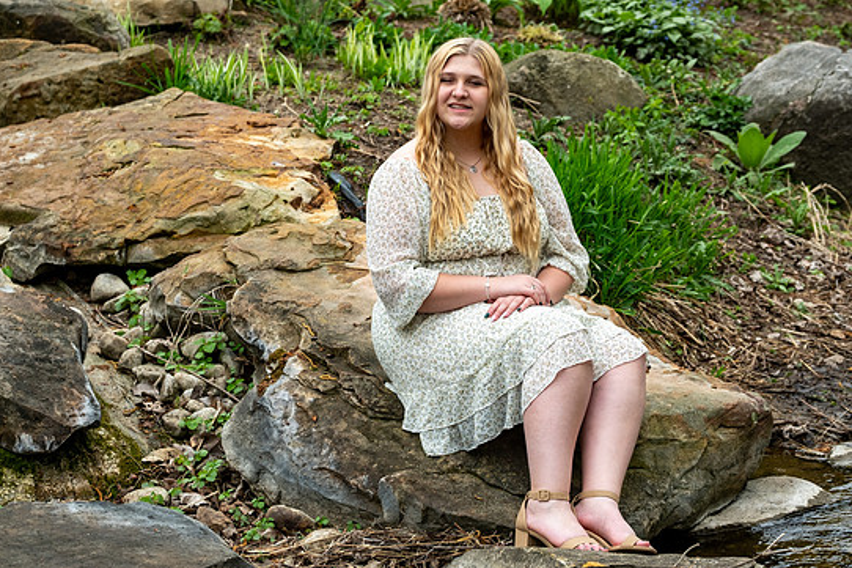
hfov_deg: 19.3
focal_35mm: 106
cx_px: 428
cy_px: 279
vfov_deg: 12.9
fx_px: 2508
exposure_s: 1/320
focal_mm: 66
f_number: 4
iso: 250
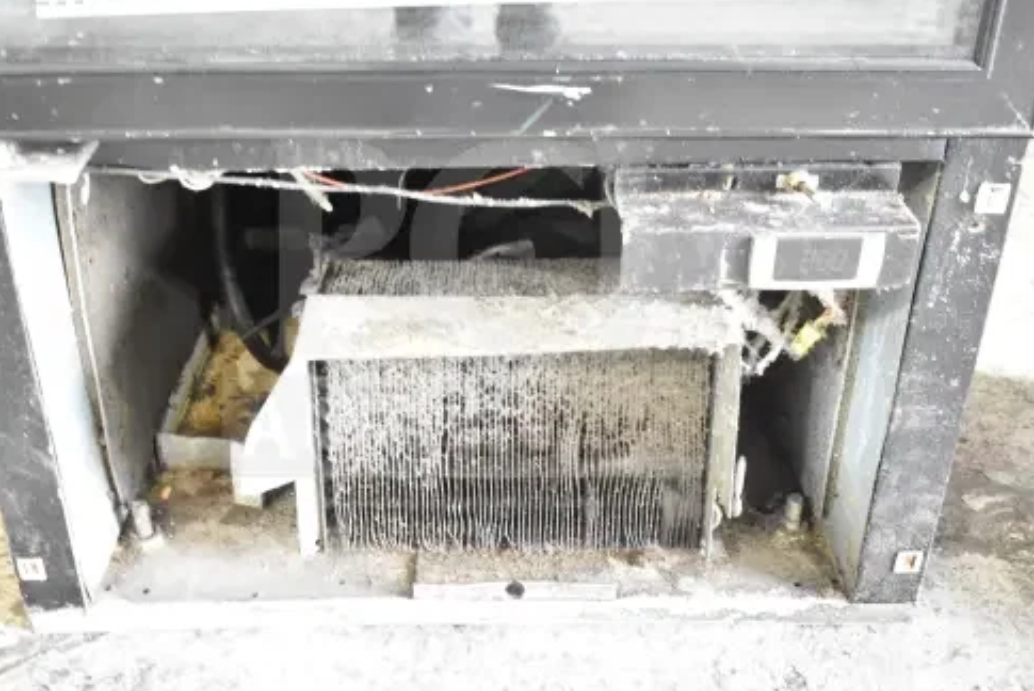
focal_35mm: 40
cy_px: 308
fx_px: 1139
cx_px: 461
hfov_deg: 48.7
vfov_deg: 33.7
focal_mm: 21
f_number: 3.8
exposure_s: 1/30
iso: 2800
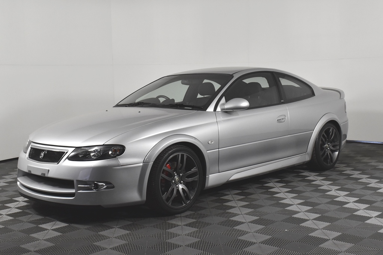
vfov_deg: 28.1
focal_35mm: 48
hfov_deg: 41.1
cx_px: 192
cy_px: 128
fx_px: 511
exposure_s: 1/320
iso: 1600
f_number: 9
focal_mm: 32
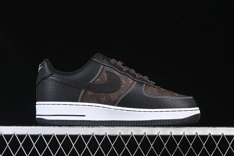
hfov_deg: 27.0
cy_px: 78
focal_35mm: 75
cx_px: 117
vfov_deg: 18.2
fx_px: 487
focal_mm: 50
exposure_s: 1/60
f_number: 6.3
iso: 160
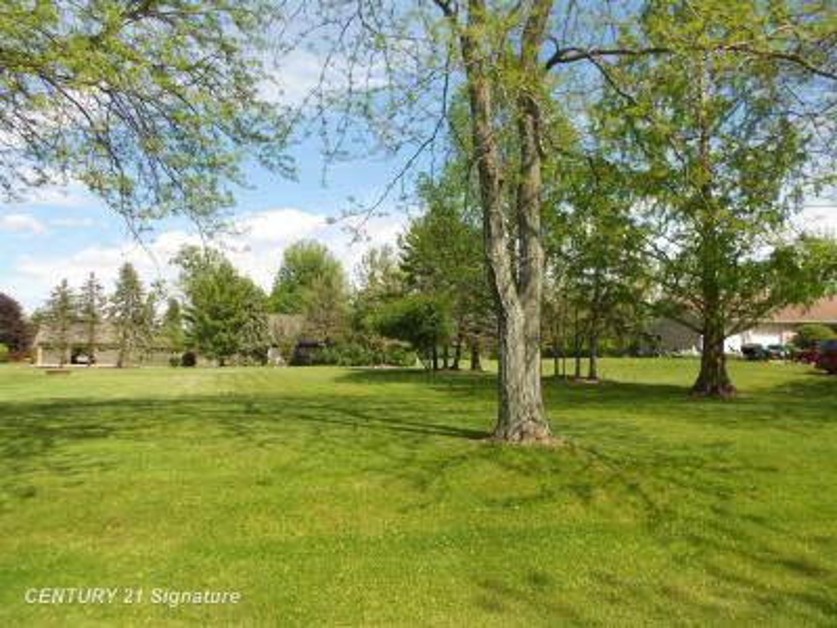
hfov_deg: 67.3
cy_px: 314
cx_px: 418
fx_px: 629
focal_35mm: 26
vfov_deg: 53.1
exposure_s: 1/640
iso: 80
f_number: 3.2
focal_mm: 4.6
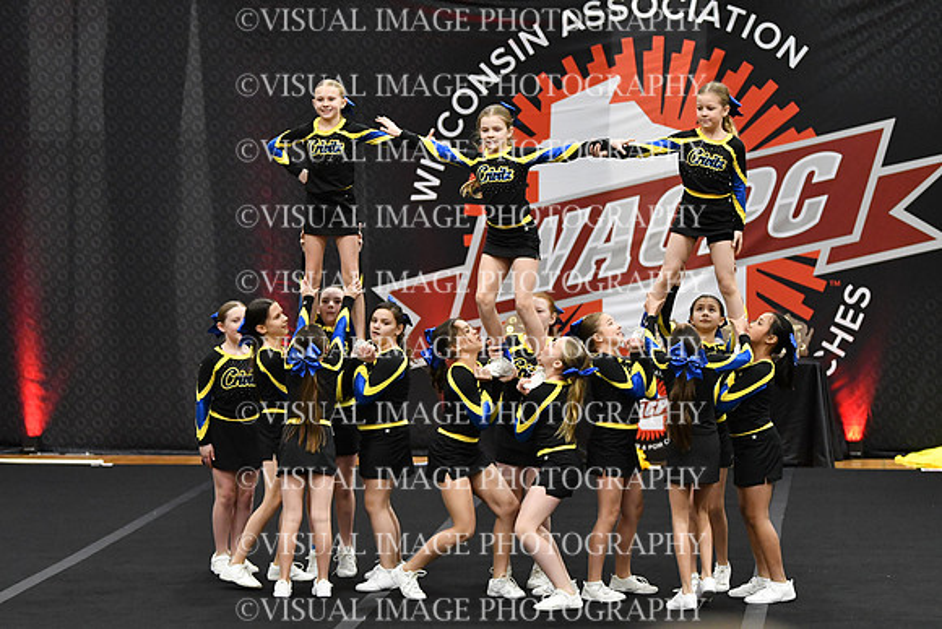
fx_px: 3612
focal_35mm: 138
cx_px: 471
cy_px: 314
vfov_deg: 9.9
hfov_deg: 14.9
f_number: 2.8
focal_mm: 92
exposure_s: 1/800
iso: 5000
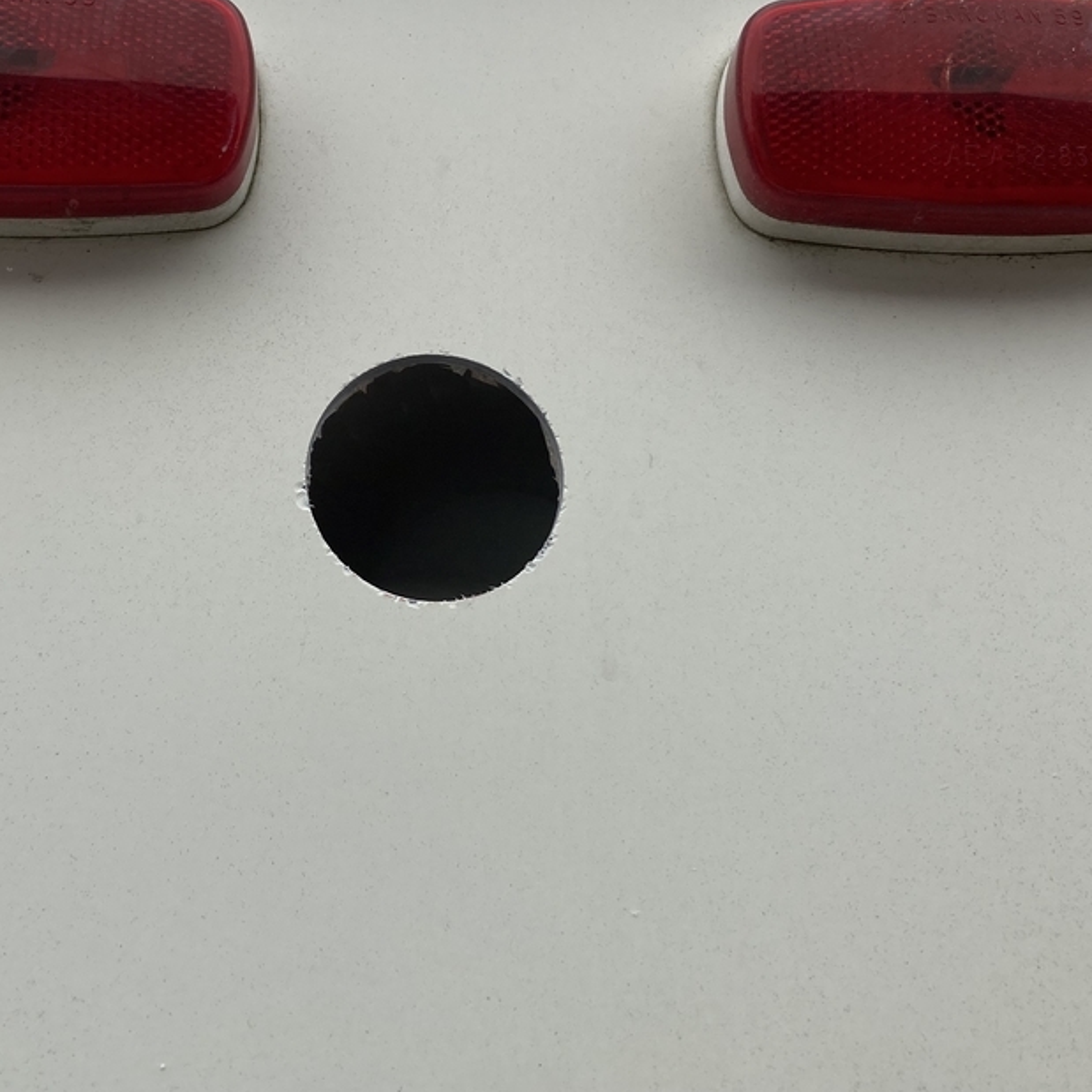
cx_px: 367
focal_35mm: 48
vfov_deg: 35.1
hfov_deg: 35.0
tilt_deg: -2.0
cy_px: 397
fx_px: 1713
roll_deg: -1.8
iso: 20
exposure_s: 1/1548
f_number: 1.8
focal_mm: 3.99
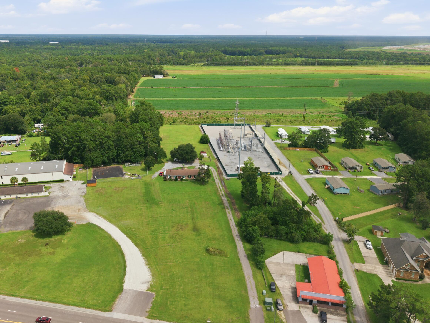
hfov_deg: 58.1
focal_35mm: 31
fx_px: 385
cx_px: 186
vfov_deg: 45.4
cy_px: 152
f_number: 1.8
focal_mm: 8.7
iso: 140
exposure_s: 1/500
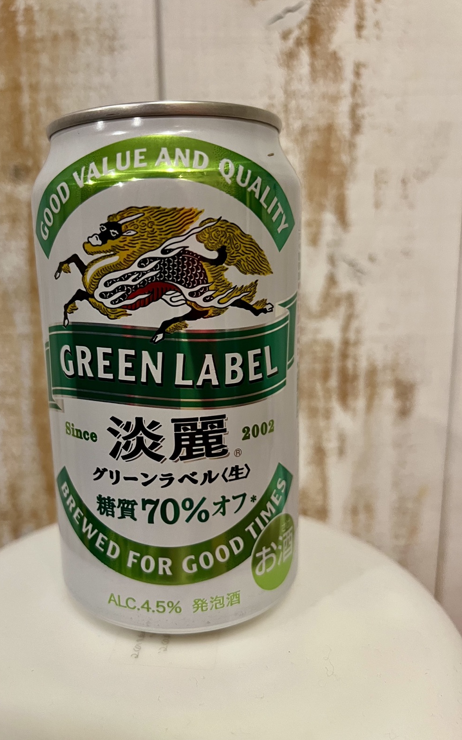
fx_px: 564
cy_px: 371
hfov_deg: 44.3
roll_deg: +4.2
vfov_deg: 66.5
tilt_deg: -9.3
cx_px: 187
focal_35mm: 28
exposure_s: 1/50
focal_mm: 5.7
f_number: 1.5
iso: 250
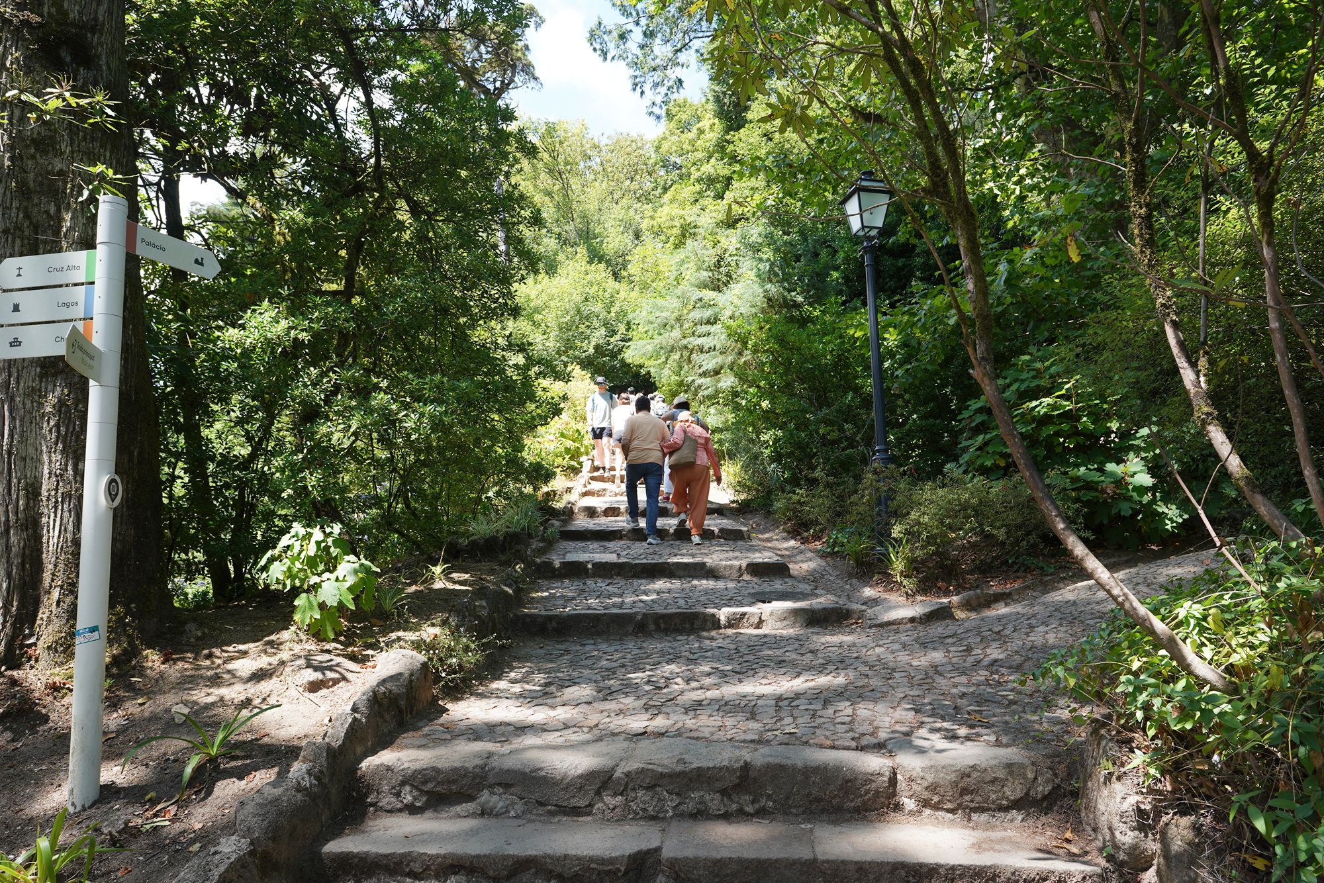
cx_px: 662
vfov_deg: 53.1
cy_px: 442
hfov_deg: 73.7
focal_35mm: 24
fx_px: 883
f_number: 5.6
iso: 100
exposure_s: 1/100
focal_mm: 24
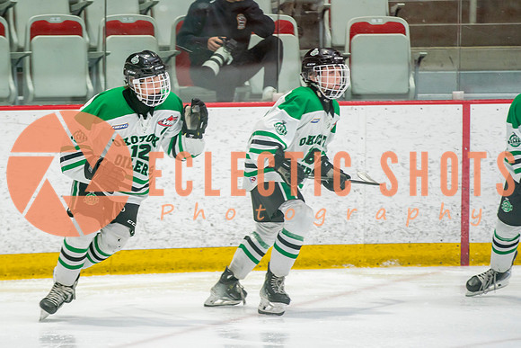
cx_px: 146
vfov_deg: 4.2
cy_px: 206
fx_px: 4782
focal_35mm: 330
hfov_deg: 6.2
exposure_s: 1/640
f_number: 3.2
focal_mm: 200
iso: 800
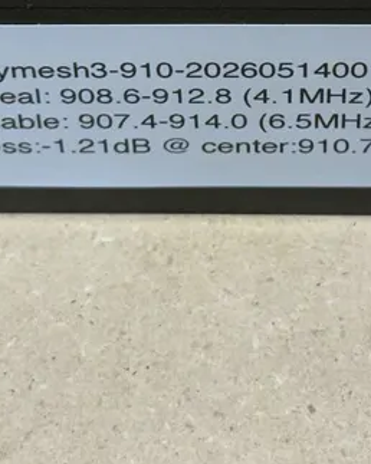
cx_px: 224
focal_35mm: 145
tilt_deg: -47.9
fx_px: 1992
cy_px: -19
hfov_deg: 10.6
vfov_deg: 13.1
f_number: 1.78
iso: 64
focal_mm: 6.76
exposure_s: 1/142
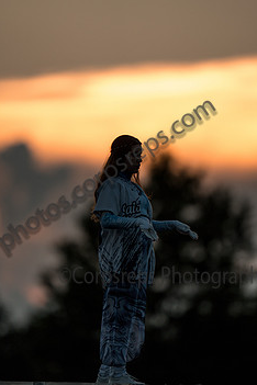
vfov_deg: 4.0
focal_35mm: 513
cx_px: 118
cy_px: 175
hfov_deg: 2.7
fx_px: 5493
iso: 320
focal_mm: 400
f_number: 2.8
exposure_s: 1/4000
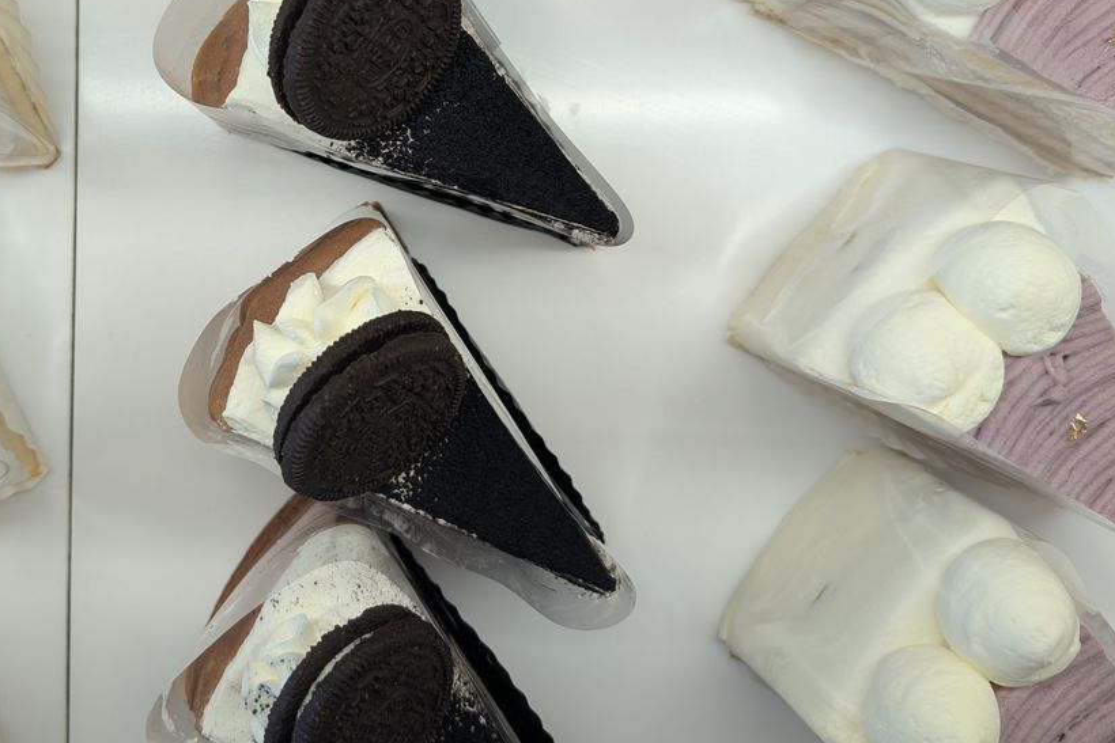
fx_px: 1208
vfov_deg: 33.7
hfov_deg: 48.6
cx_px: 358
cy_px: 202
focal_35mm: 39
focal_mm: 6.9
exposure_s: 1/50
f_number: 1.68
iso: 25
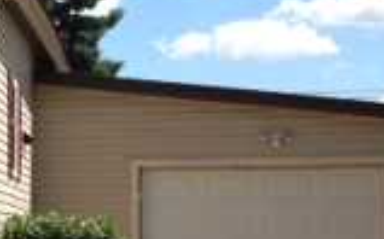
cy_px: 196
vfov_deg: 9.2
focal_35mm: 141
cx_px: -360
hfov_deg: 13.1
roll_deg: -0.7
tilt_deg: +1.8
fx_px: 1474
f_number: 2.4
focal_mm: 4.12
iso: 50
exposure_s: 1/1006
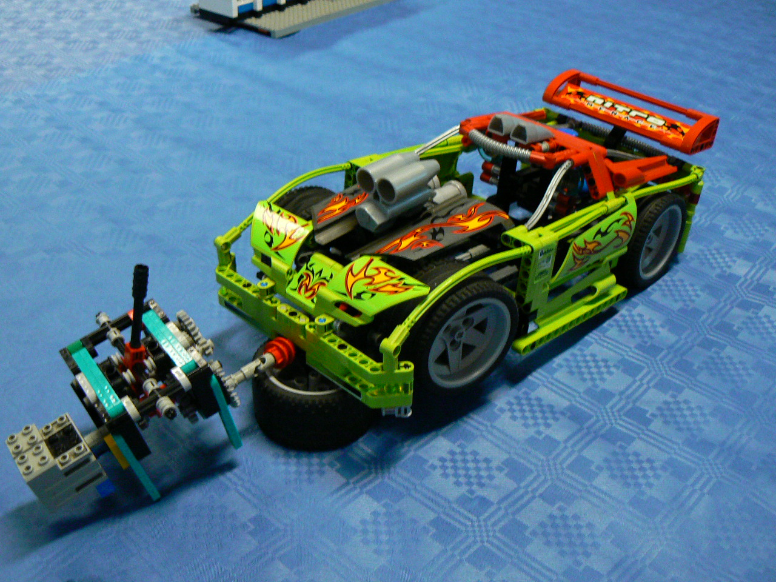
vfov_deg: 38.7
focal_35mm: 37
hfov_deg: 50.1
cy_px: 291
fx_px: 829
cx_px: 388
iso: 200
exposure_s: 1/15
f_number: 2.8
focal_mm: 6
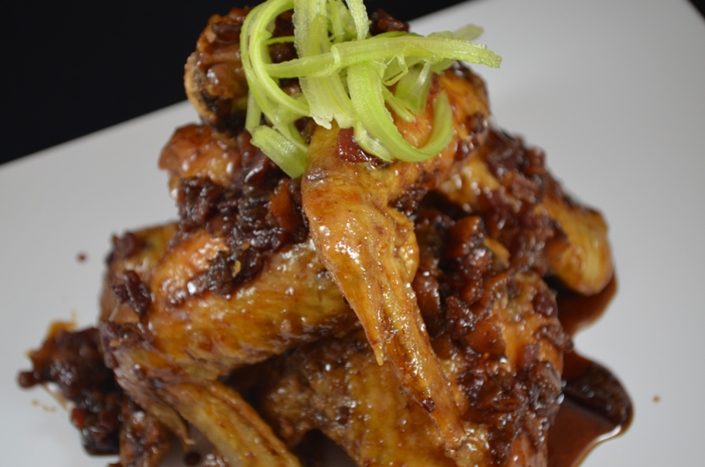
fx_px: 1524
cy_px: 234
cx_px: 352
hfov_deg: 26.0
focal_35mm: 78
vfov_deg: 17.4
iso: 450
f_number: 5.6
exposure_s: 1/60
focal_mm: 52
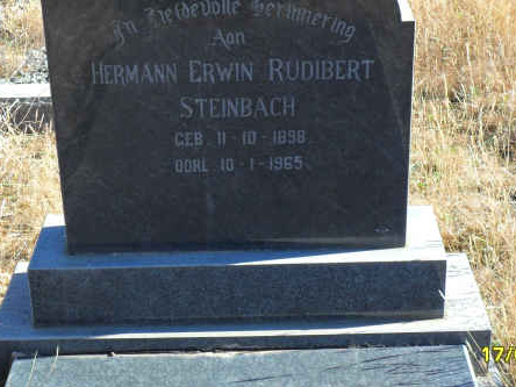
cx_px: 266
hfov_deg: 27.0
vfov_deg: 20.4
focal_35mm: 72
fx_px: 1073
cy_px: 138
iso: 100
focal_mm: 9.3
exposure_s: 1/125
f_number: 5
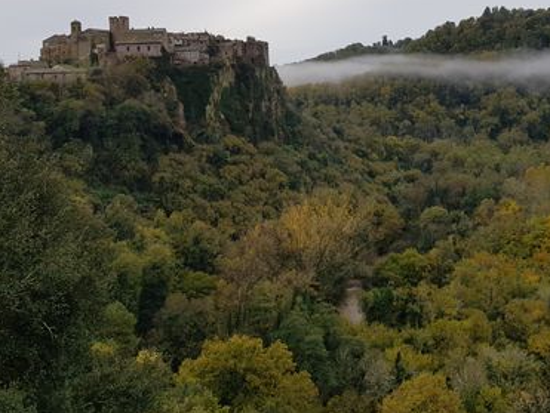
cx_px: 415
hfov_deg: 43.3
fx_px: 668
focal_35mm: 42
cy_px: 89
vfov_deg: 33.5
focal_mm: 4.2
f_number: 1.7
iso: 40
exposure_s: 1/1104
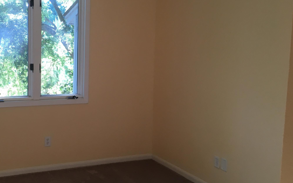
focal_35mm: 46
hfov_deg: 42.4
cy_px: 76
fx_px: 367
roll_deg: -1.6
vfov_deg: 27.9
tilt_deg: -7.4
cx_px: 80
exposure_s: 1/30
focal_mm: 4.15
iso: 25
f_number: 2.2
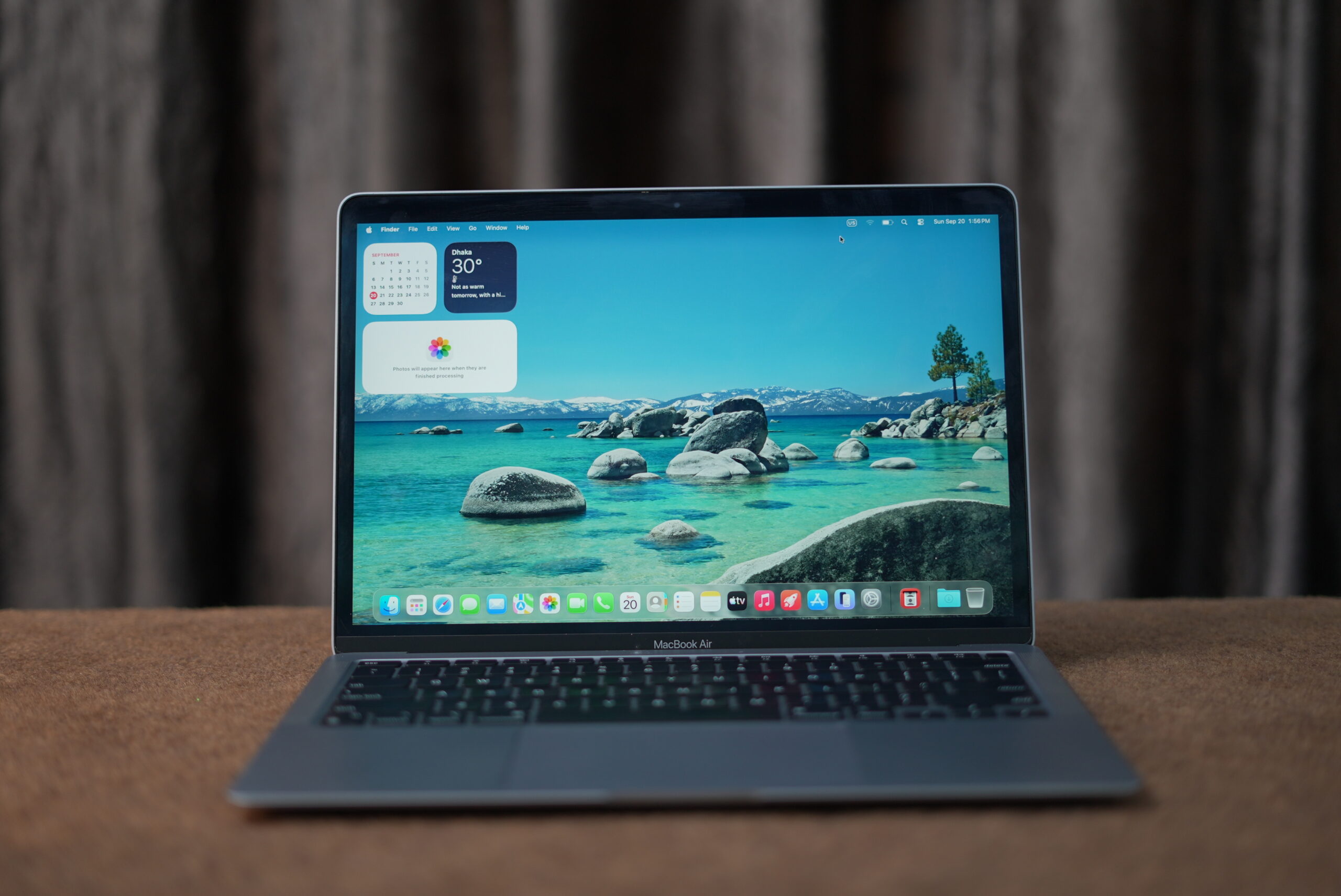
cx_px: 670
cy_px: 448
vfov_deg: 27.0
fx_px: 1863
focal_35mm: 50
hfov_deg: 39.6
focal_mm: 50
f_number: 1.8
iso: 320
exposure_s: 1/100
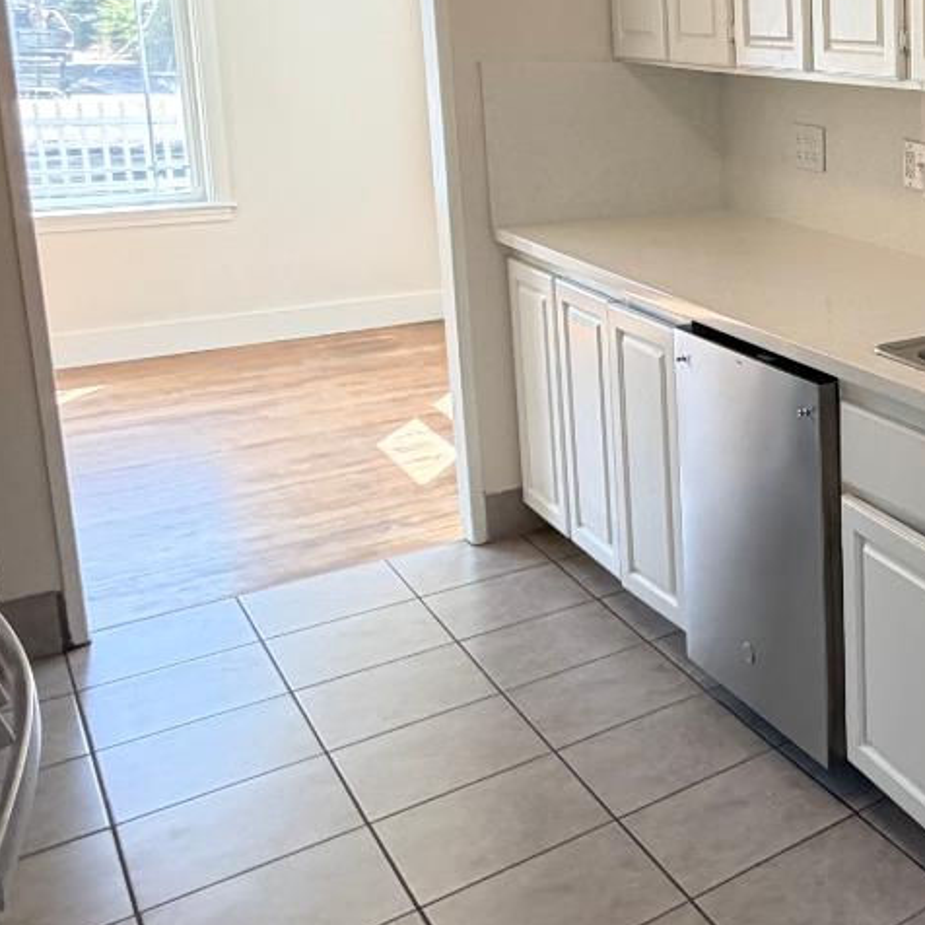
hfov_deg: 31.1
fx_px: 1179
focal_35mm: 39
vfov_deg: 41.5
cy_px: 223
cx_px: 1259
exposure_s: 1/120
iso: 250
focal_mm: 2.22
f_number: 2.2
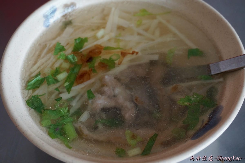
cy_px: 82
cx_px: 122
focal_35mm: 51
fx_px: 347
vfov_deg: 26.4
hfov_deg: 38.9
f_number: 5
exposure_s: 1/60
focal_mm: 34
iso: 640
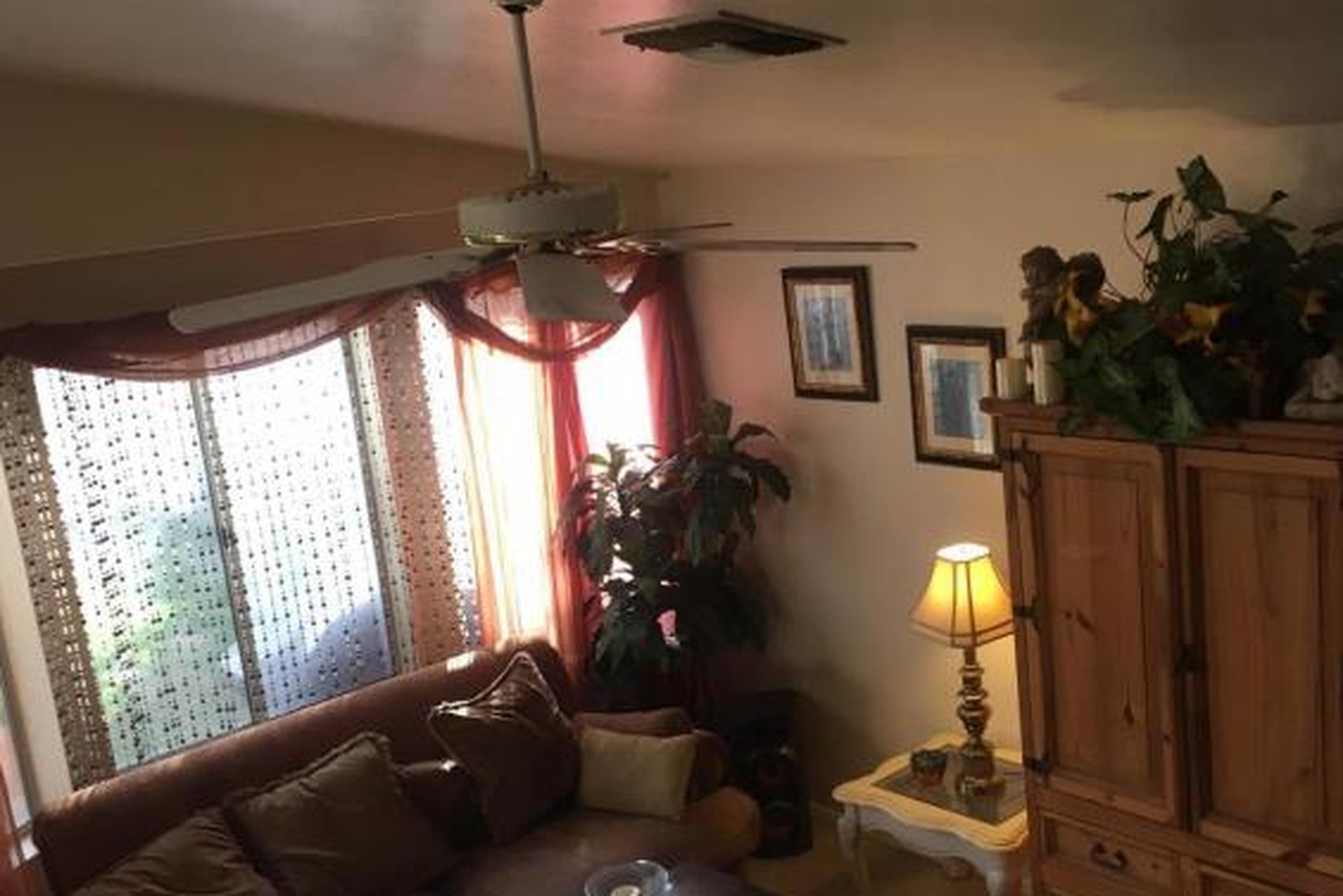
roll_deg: +6.4
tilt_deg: -14.7
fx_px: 1530
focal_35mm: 41
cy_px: 492
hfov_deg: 47.4
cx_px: 680
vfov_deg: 32.6
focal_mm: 4.15
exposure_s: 1/30
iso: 50
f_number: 2.2
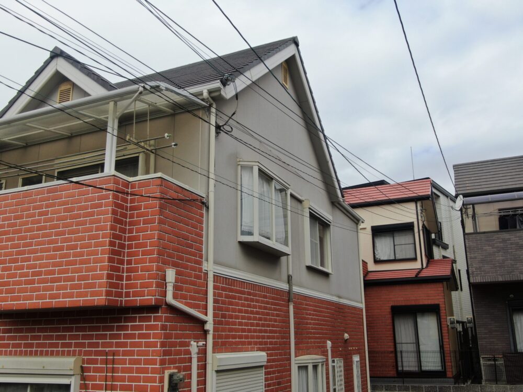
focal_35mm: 35
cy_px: 196
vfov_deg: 40.7
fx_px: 529
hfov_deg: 52.6
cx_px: 262
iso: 100
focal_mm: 5.94
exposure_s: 1/800
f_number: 3.3
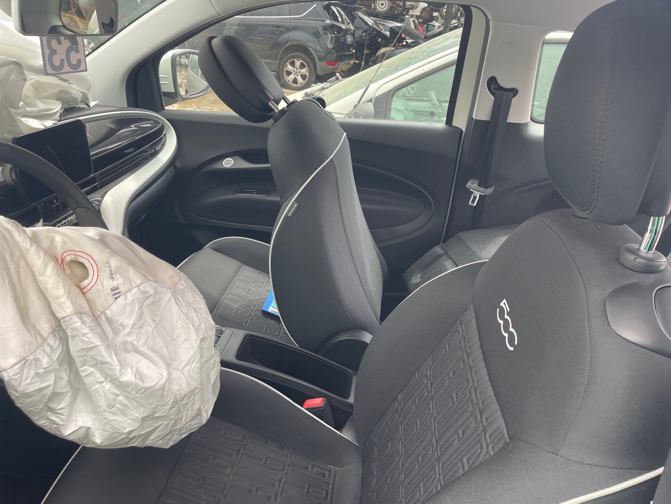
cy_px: 252
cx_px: 336
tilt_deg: -25.4
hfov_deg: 67.3
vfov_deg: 53.1
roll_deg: -4.9
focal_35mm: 26
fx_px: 504
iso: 32
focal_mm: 4.2
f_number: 1.6
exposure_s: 1/160
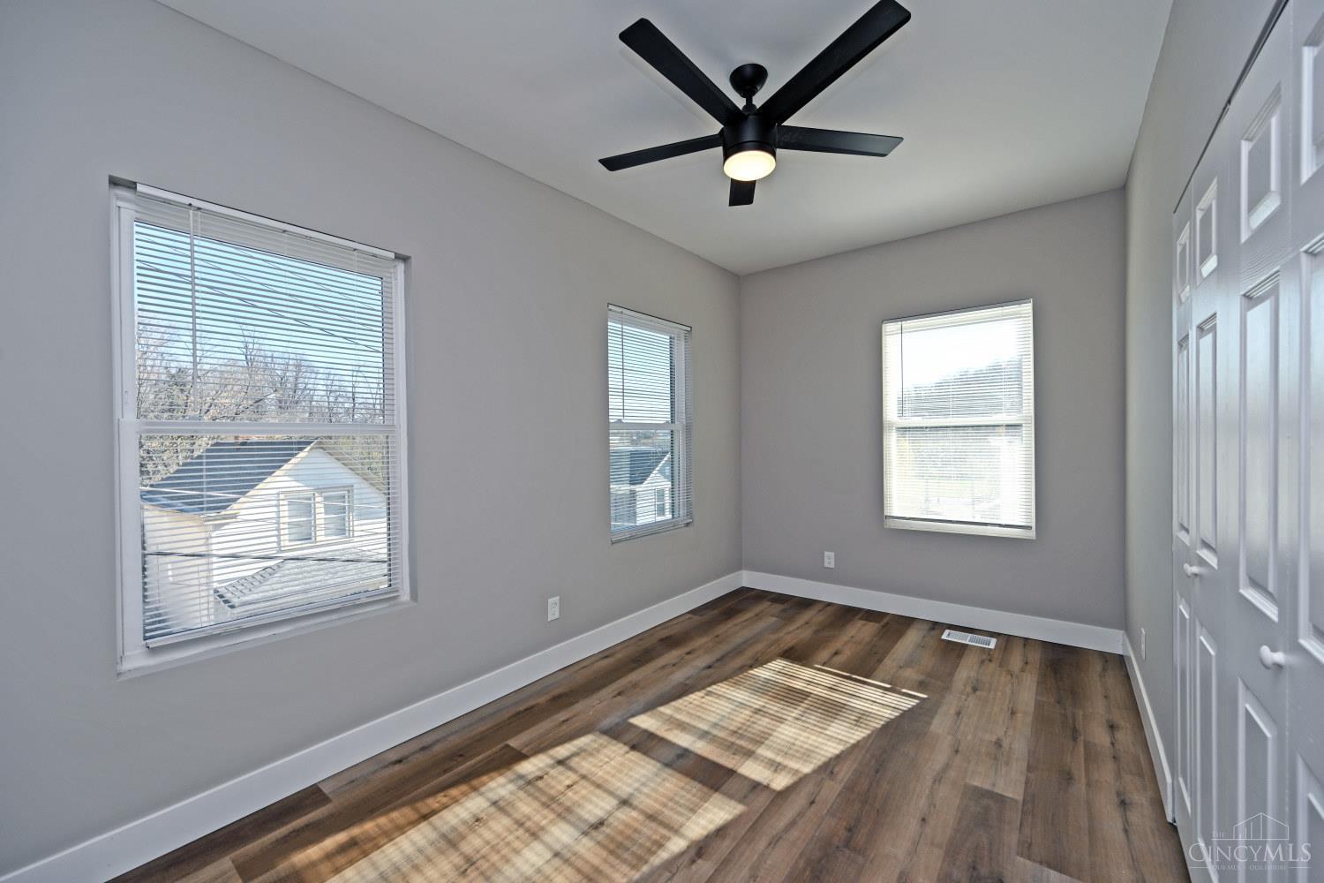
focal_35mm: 14
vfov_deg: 81.2
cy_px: 442
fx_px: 515
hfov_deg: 104.3
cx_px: 662
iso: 125
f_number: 5.6
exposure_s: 1/125
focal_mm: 14
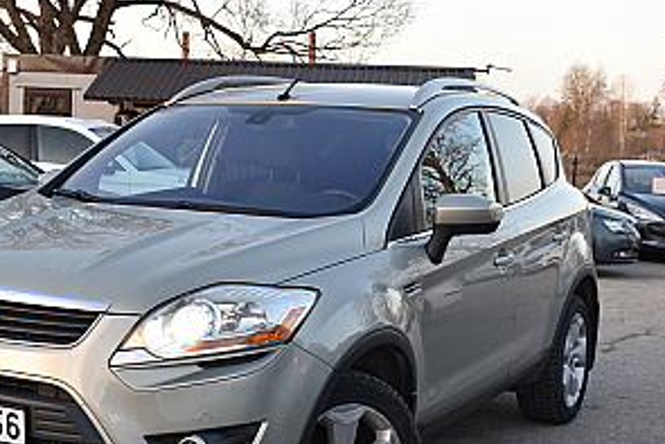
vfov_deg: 22.2
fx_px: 1127
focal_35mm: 61
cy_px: 299
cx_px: 228
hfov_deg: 32.6
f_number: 7.1
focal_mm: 30
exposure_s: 1/125
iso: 400
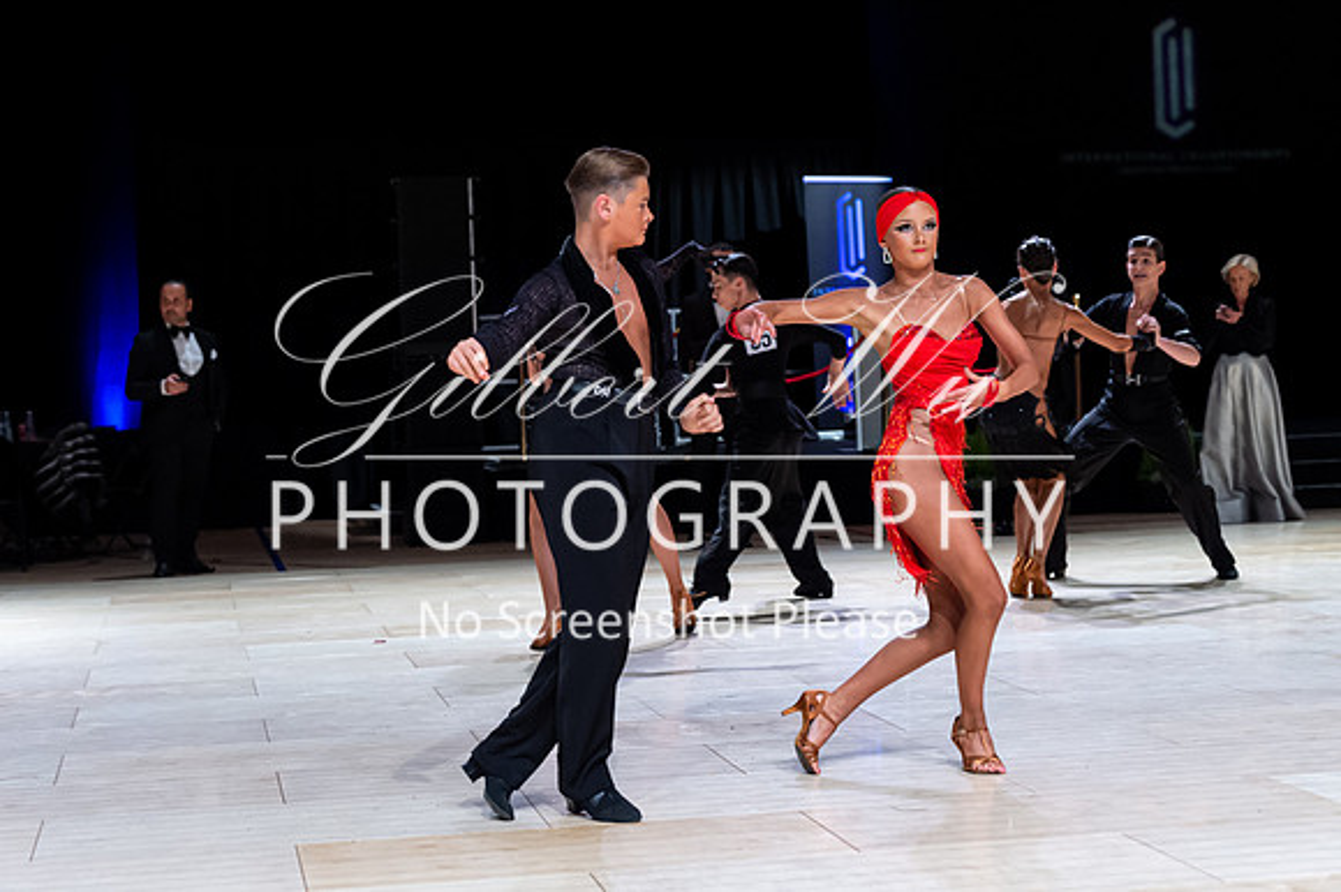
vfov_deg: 19.7
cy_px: 442
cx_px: 670
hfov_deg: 29.2
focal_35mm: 69
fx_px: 2573
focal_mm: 60
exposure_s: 1/400
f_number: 3.2
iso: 3200
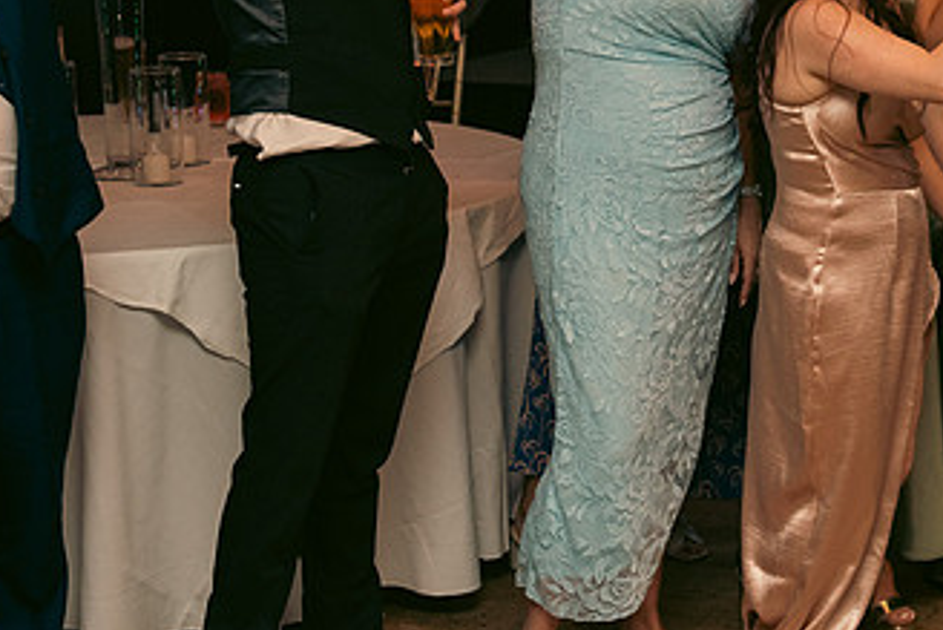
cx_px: 768
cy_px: 111
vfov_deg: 14.8
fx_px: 2411
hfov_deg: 21.8
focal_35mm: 92
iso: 2500
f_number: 3.5
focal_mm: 52
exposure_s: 1/160
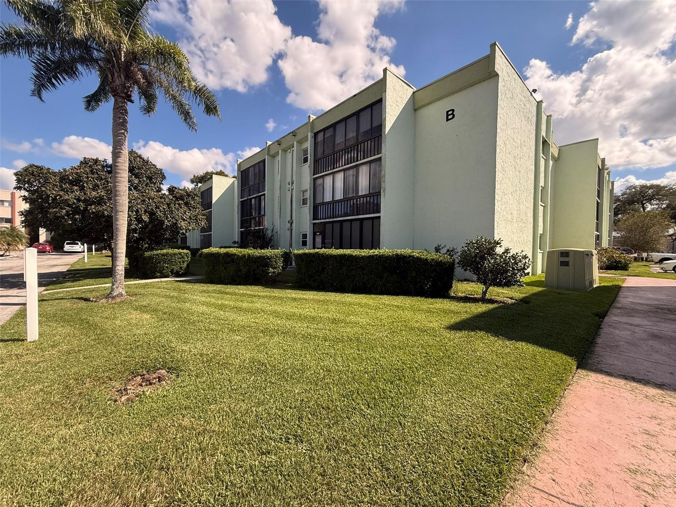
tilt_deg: -0.4
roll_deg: -1.2
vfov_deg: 85.7
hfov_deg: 102.1
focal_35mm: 14
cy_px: 254
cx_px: 338
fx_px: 273
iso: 64
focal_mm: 2.22
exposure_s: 1/1534
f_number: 2.2
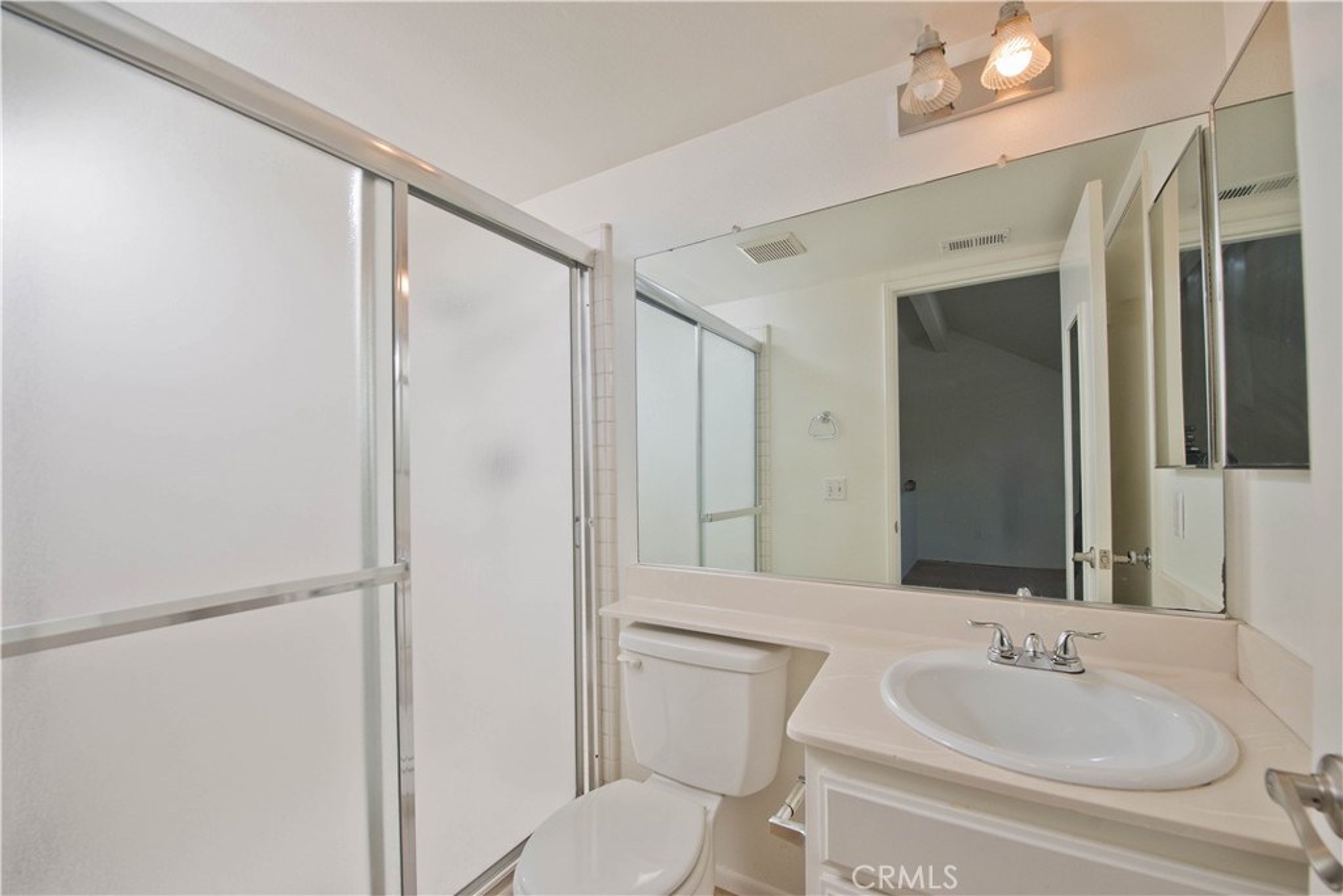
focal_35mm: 14
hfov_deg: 104.2
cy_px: 448
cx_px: 672
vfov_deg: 81.2
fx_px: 522
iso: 400
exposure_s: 1/400
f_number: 5.6
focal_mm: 14
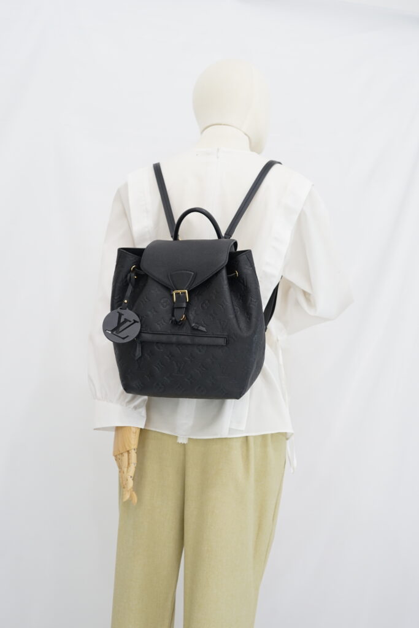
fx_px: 873
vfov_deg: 39.6
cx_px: 210
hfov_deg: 27.0
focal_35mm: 50
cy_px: 314
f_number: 6.3
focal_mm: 50
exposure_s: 1/8
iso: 640
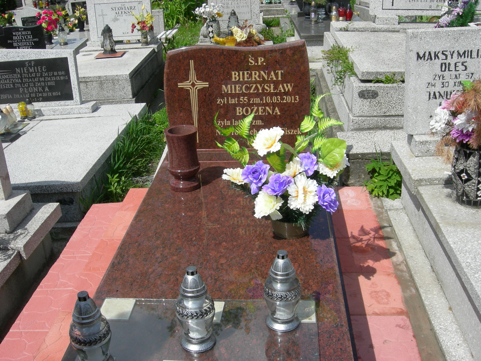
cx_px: 240
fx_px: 528
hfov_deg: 49.0
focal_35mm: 38
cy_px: 180
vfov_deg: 37.7
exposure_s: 1/285
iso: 64
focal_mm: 8
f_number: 7
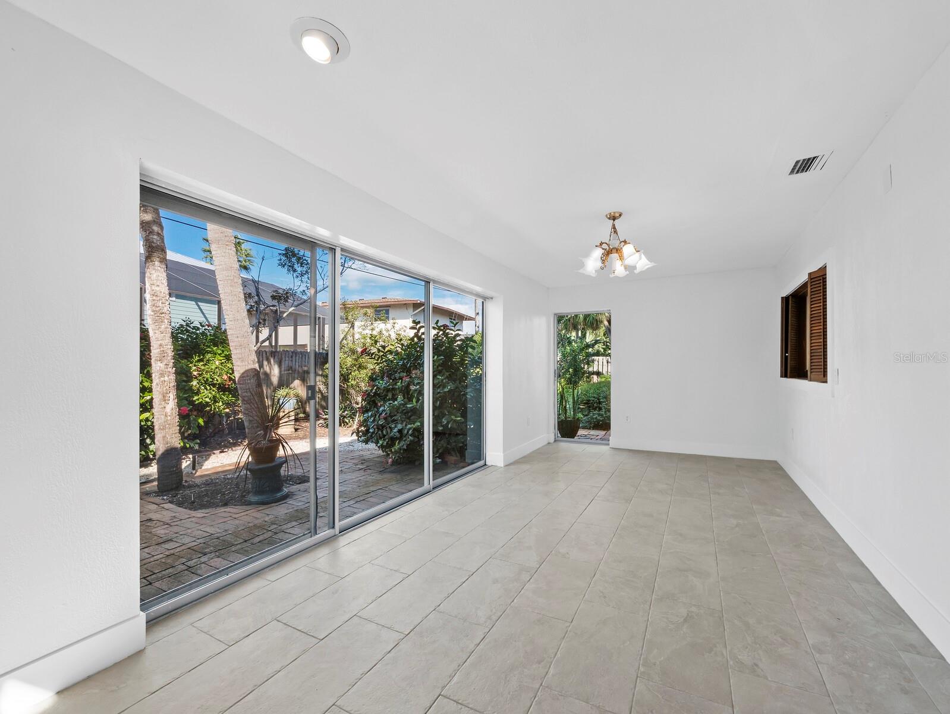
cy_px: 357
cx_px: 475
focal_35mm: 14
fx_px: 384
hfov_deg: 102.0
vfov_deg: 85.7
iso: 200
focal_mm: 7
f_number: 11
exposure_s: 1/8
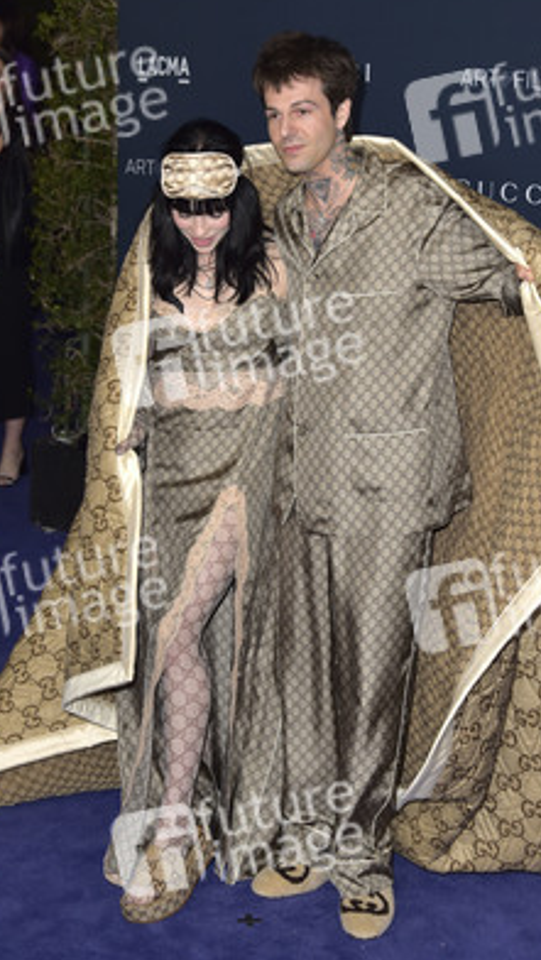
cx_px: 310
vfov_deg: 33.8
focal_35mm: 62
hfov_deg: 19.4
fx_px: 1578
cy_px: 473
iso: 800
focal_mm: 58
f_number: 6.3
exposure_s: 1/250
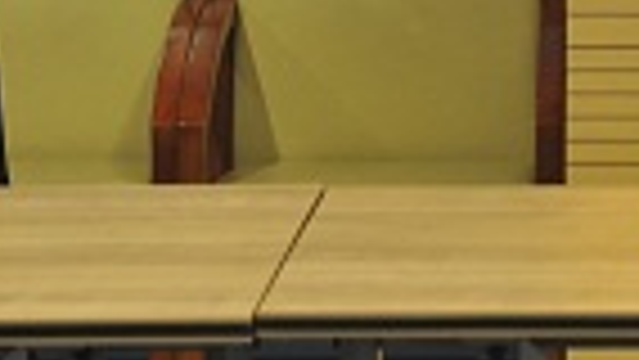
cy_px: -281
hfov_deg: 7.6
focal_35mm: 278
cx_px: 896
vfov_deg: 4.3
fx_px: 4712
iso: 1600
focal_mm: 70
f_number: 4
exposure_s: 1/80
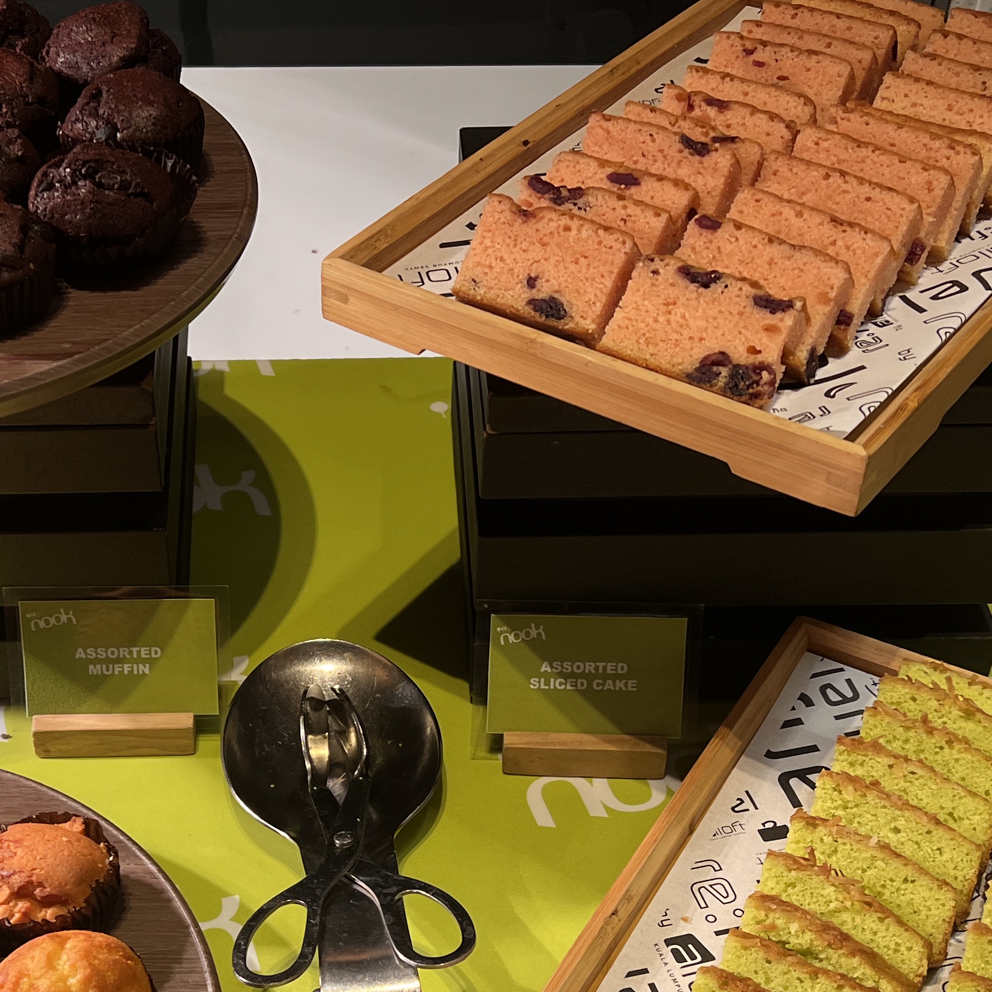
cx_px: 363
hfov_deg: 30.4
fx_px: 1816
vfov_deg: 30.0
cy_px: 752
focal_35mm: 56
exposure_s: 1/100
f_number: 1.5
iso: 80
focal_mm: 5.7
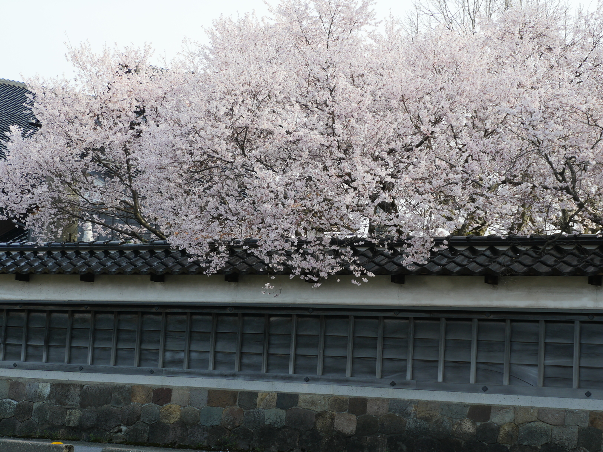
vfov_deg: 17.6
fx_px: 1463
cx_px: 302
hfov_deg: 23.3
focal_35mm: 84
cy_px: 226
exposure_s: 1/200
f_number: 6.3
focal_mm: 42
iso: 200
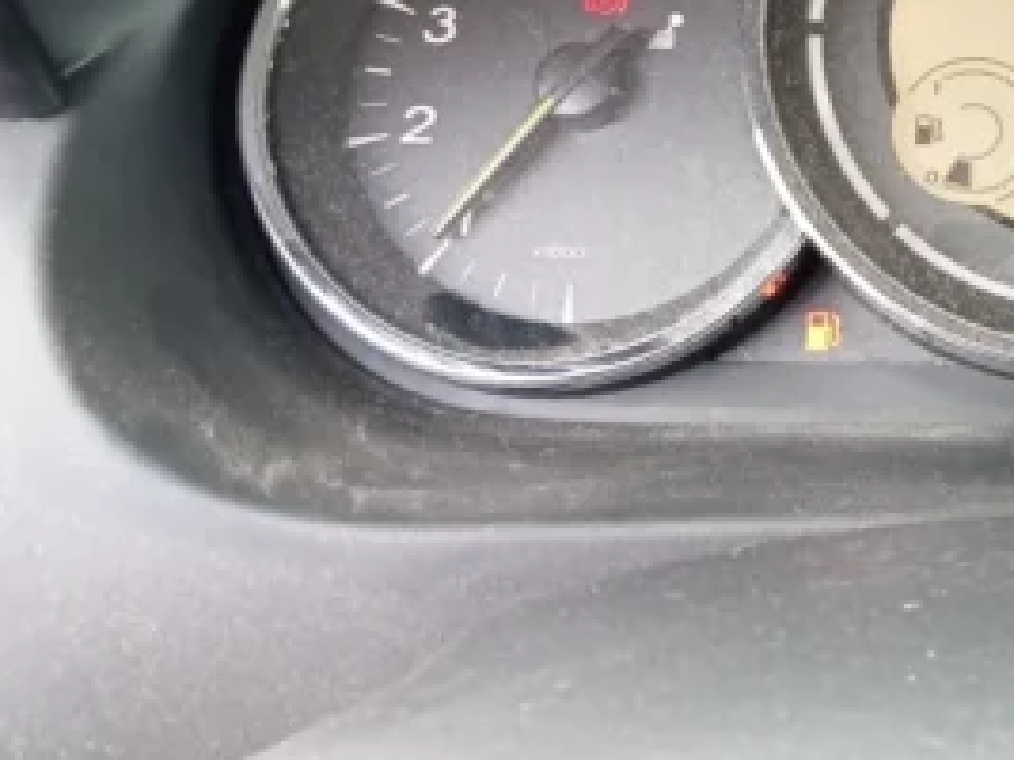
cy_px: 122
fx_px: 1845
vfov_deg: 22.8
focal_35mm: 63
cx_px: 1132
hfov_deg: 27.9
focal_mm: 3.46
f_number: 2.2
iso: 239
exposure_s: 1/33.3
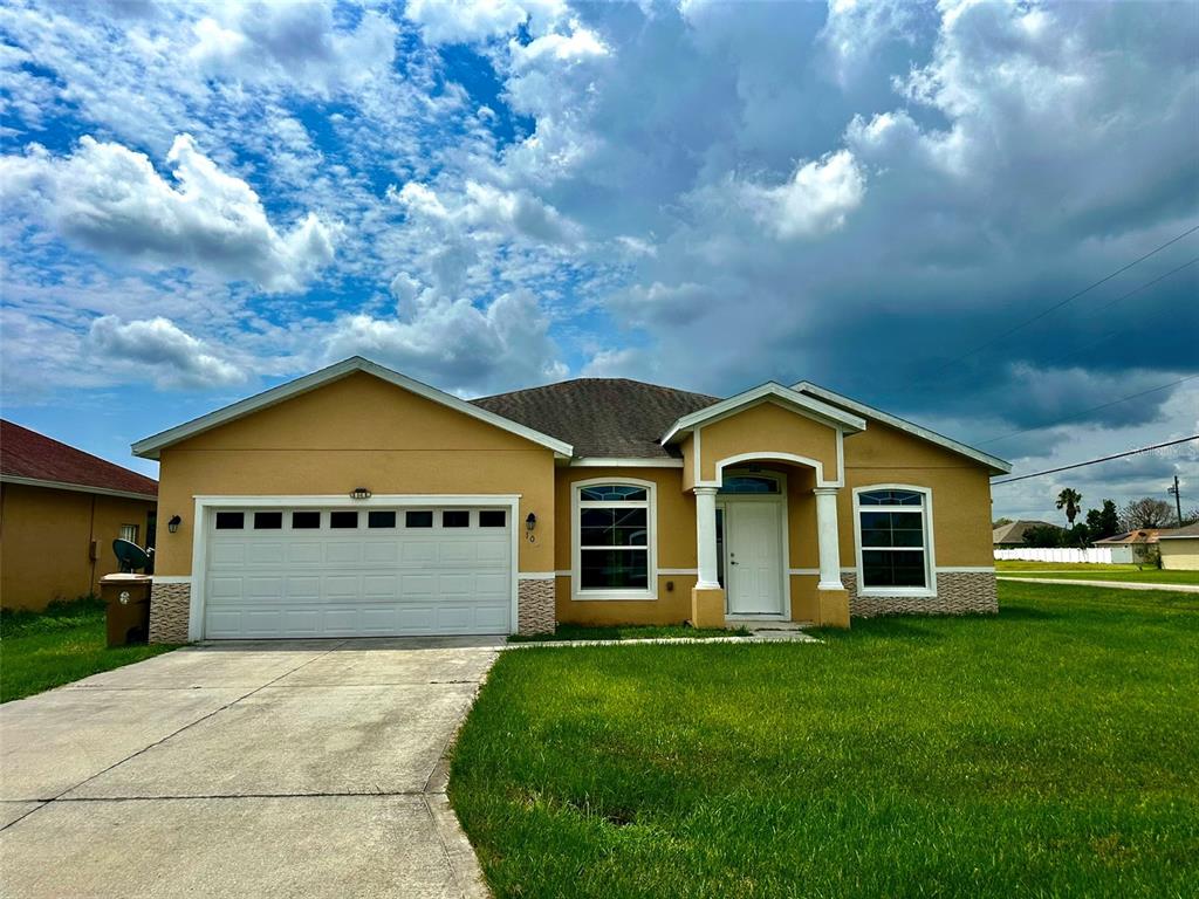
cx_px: 600
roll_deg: +0.0
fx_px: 831
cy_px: 450
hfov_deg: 71.6
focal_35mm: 24
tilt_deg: +6.6
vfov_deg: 56.8
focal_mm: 6.86
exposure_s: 1/12048
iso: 80
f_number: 1.78
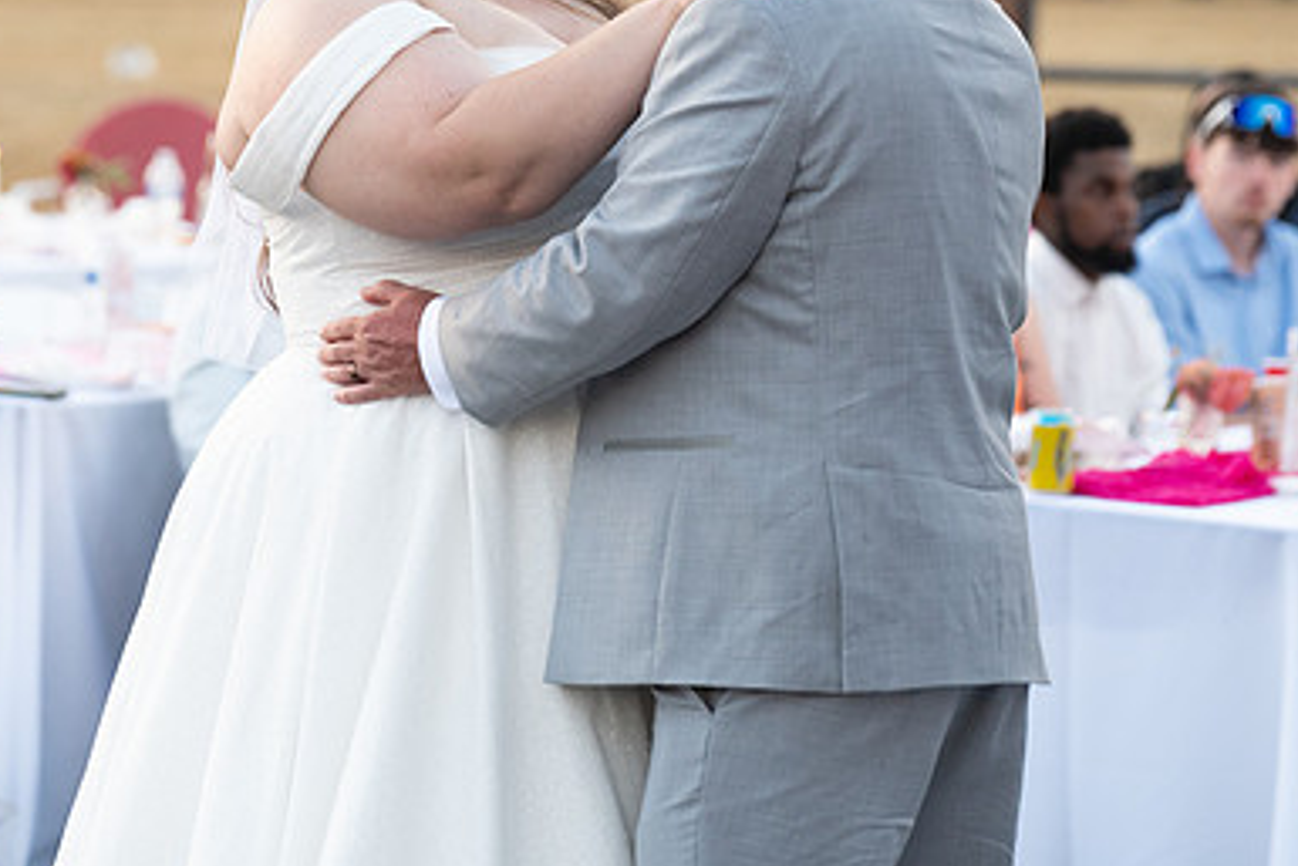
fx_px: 8151
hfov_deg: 9.1
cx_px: 603
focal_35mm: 226
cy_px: 224
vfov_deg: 6.1
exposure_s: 1/500
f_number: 4
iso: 1600
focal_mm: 150
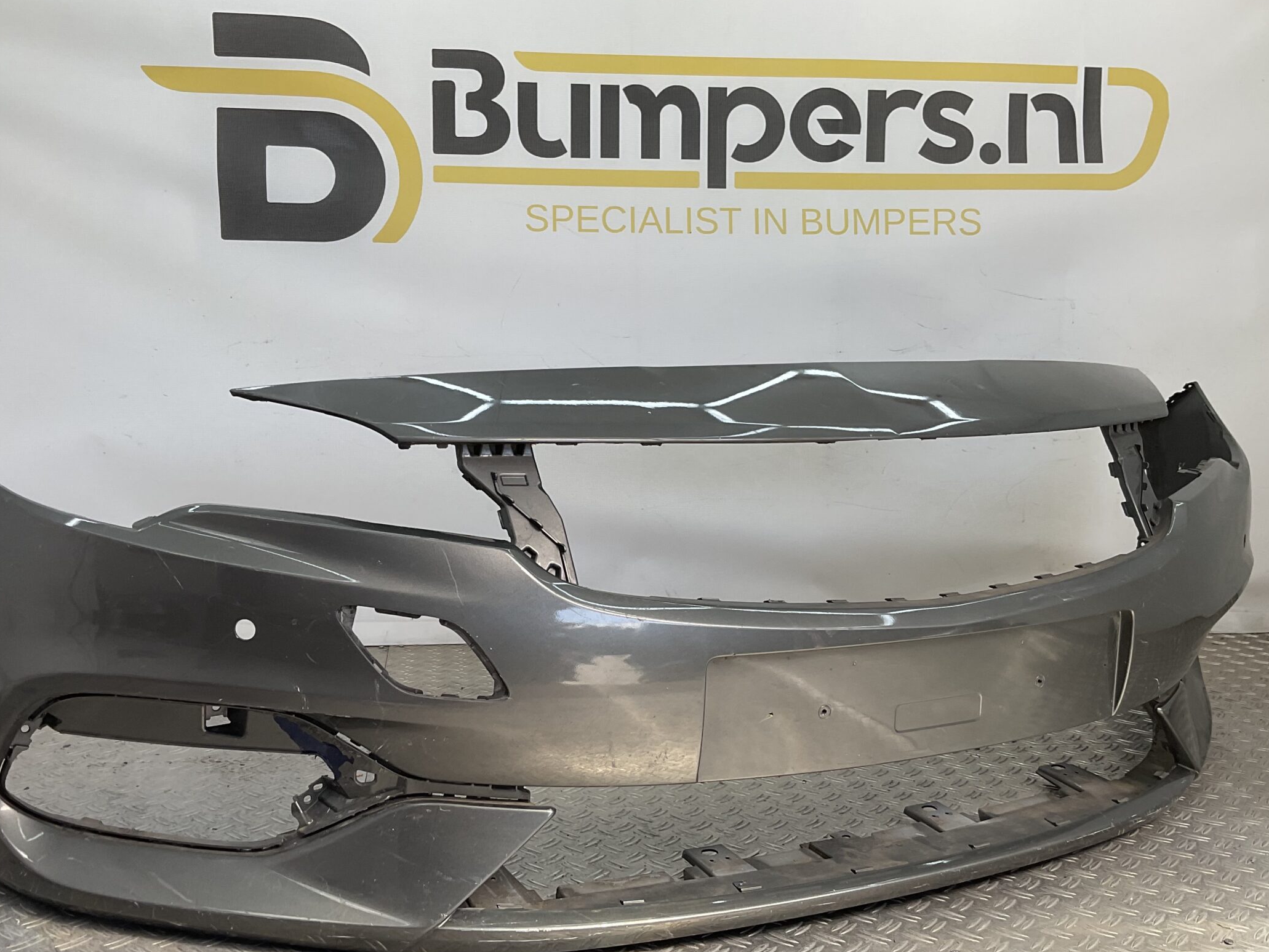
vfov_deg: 39.6
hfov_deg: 51.3
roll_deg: -1.6
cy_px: 524
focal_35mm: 36
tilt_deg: -8.3
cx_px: 585
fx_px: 1320
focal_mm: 3
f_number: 1.8
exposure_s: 1/204
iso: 16
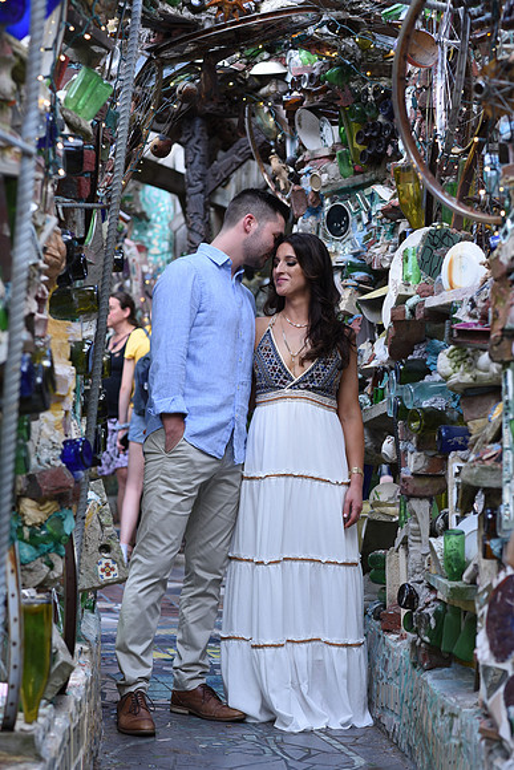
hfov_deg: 16.1
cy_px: 385
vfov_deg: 23.9
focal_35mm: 85
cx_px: 257
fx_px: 1819
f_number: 4.5
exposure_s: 1/160
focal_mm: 85
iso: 320
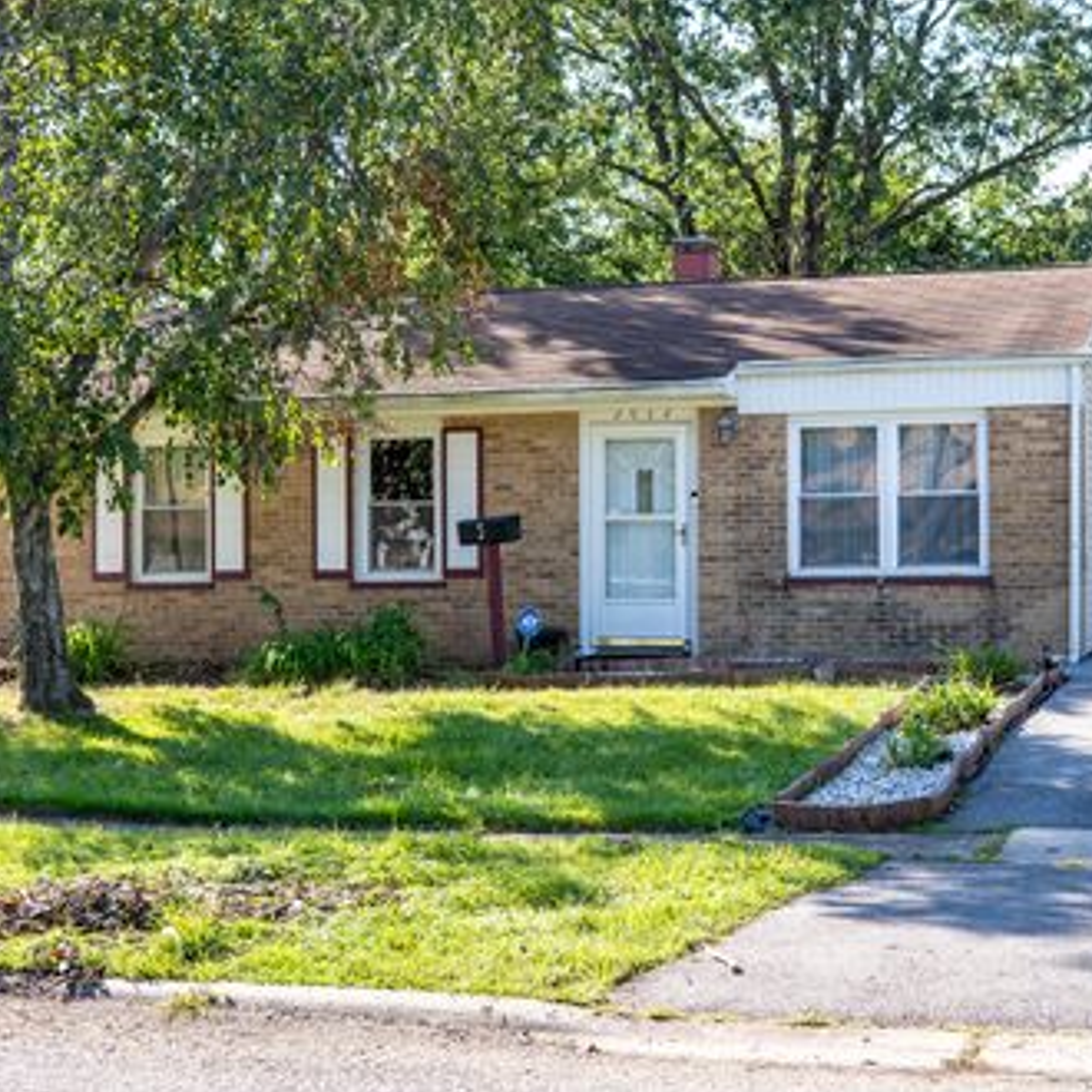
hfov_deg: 29.2
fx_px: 2070
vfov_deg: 29.6
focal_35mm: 58
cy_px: 548
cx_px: 771
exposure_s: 1/250
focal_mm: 30
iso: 100
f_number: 4
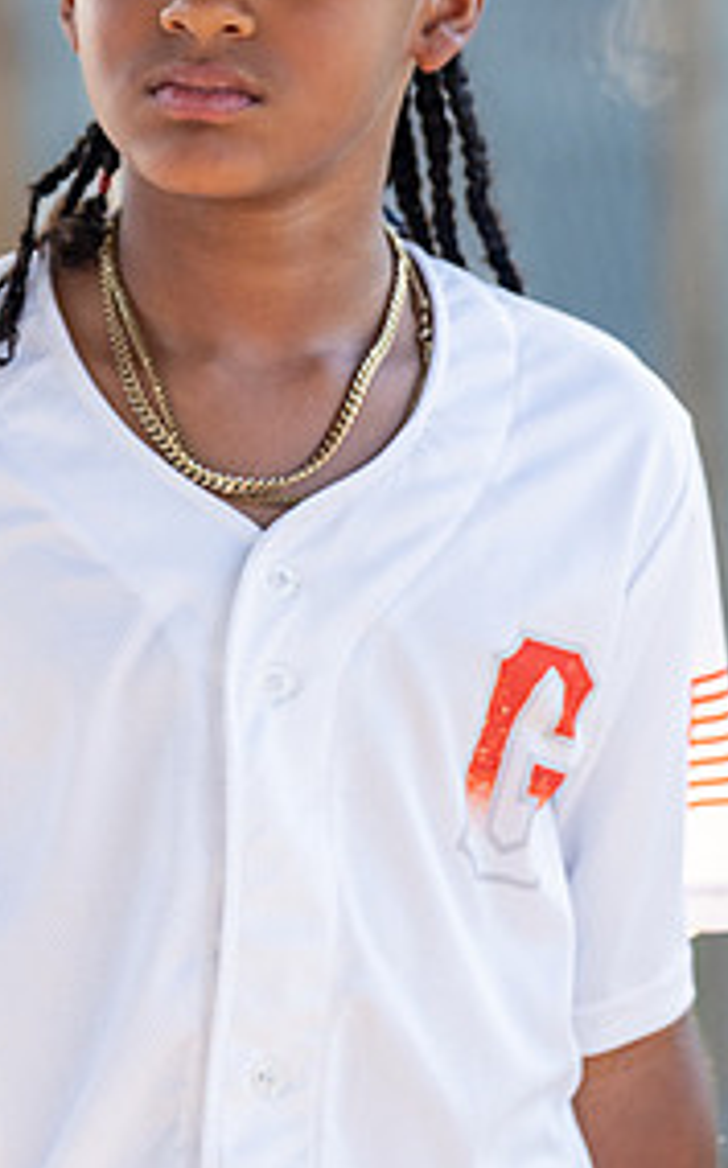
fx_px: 11260
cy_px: 242
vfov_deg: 5.9
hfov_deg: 3.7
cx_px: 250
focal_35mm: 354
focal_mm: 143
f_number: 2.8
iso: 500
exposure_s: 1/1600
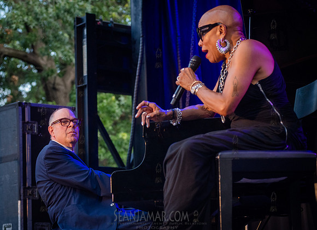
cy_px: 127
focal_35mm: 93
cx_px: 141
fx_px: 846
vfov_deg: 15.5
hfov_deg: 21.2
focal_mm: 80
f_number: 4
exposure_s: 1/1000
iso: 2500
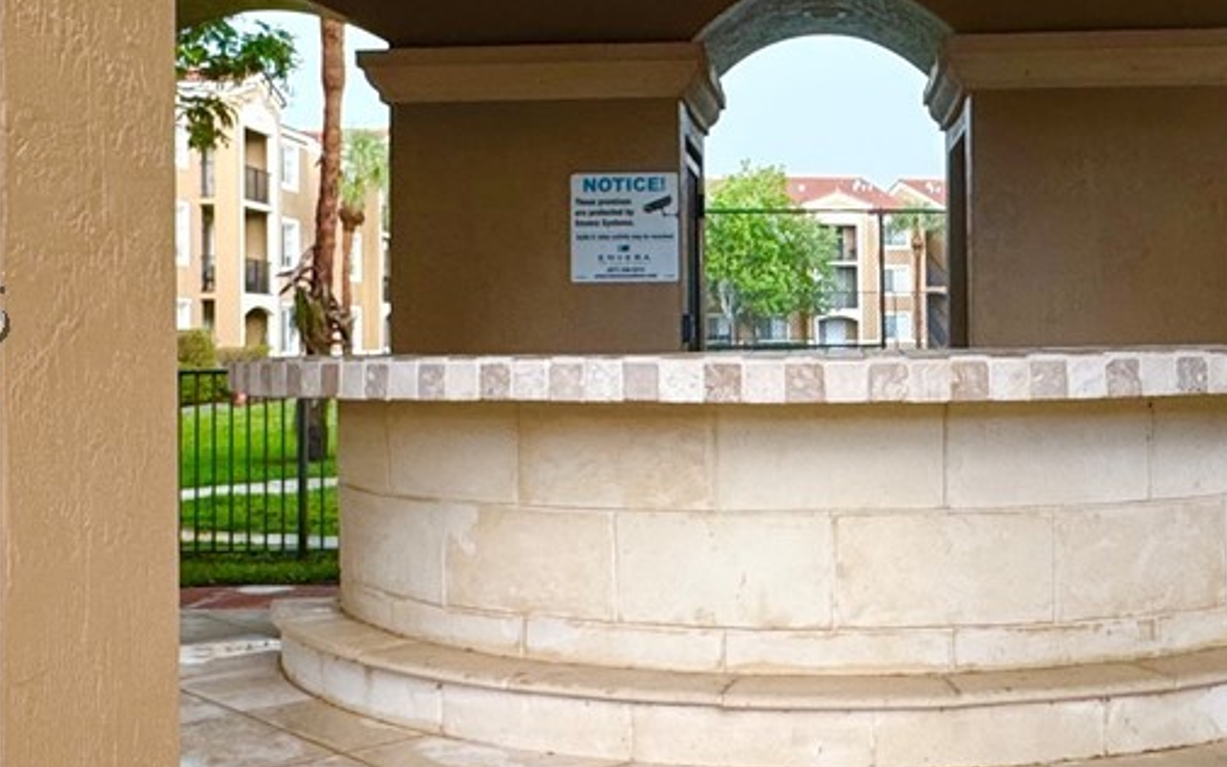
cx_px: 753
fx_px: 1572
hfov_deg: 42.4
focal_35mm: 47
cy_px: 311
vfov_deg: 27.4
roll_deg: +0.8
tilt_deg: +1.2
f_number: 2.2
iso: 125
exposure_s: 1/99
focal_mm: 2.22
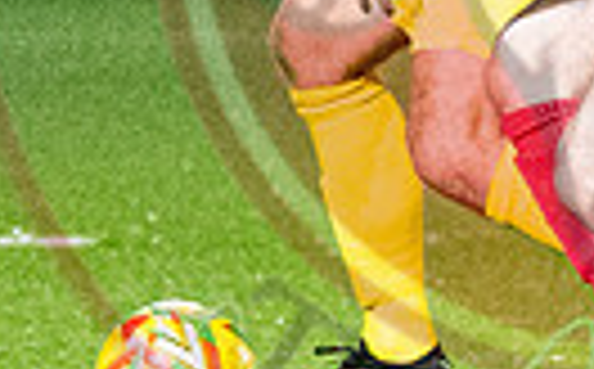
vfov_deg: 1.2
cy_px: 228
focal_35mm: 1090
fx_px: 17615
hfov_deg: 1.9
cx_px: 1268
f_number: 2.8
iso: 8000
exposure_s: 1/1000
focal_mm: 96
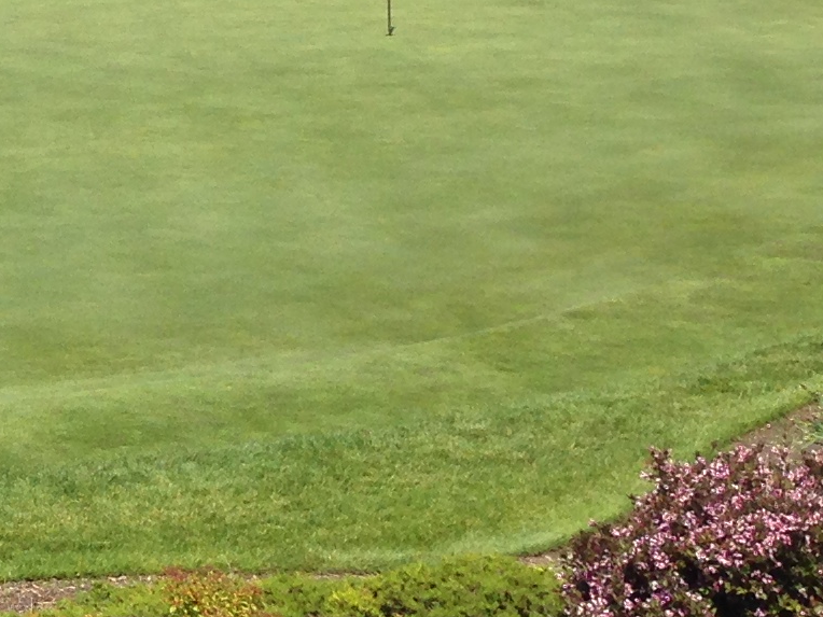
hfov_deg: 12.3
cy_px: -268
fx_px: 3352
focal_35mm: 141
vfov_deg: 10.2
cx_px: -834
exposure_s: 1/1391
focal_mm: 4.12
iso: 50
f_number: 2.4
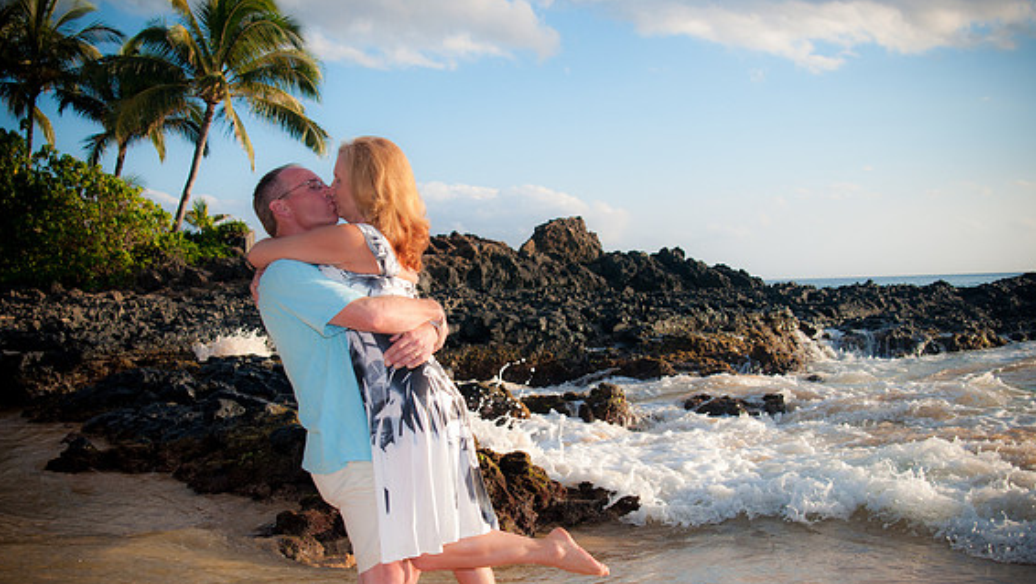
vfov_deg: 26.6
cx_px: 520
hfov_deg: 45.5
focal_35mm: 45
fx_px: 1237
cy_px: 318
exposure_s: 1/800
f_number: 4.5
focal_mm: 28
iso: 200
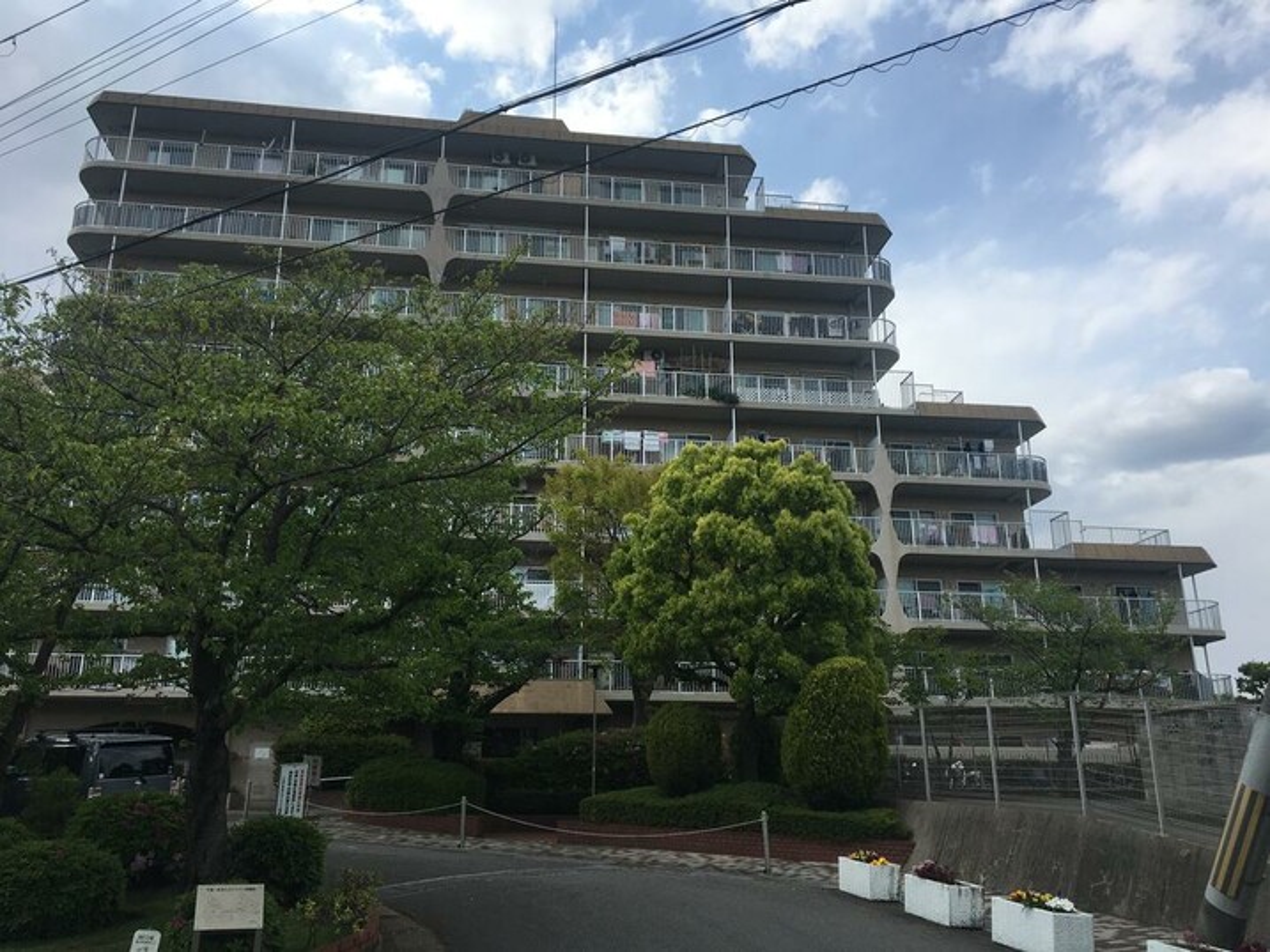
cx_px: 635
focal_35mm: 29
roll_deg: -0.8
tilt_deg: +17.0
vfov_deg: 48.2
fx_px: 1064
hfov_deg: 61.7
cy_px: 476
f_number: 2.2
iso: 25
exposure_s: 1/1374
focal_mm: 4.15
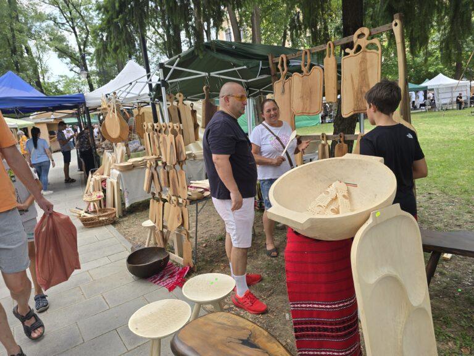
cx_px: 237
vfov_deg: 58.9
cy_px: 178
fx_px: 315
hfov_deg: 73.9
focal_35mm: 23
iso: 12
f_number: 1.7
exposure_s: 1/180
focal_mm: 6.3
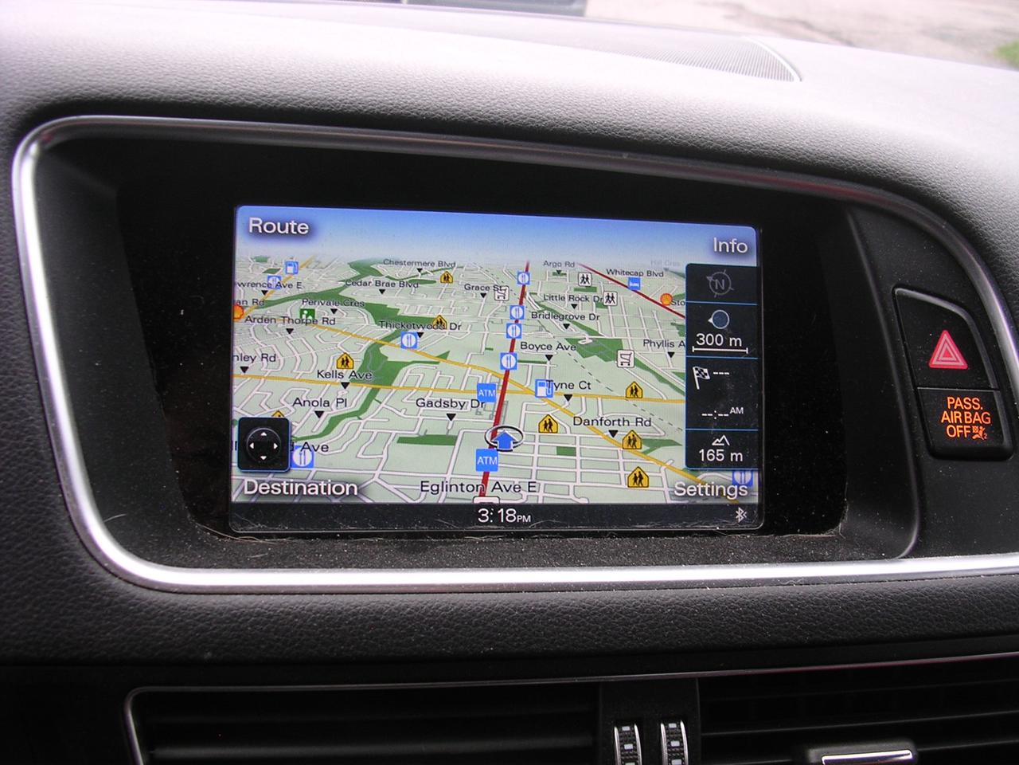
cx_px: 510
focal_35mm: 38
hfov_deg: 49.0
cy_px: 382
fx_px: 1119
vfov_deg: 37.7
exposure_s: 1/16.1
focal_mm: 5.8
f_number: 2.8
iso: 100
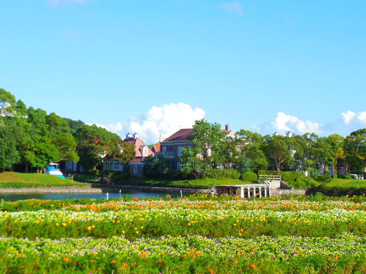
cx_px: 183
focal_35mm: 71
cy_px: 137
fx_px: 751
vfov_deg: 20.7
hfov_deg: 27.4
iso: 125
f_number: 4.4
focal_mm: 12.6
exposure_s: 1/500
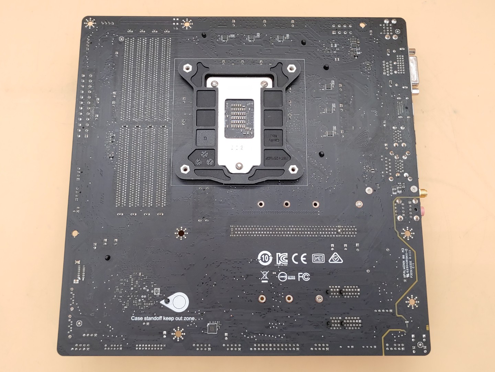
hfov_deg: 55.4
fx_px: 472
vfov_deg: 42.9
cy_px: 186
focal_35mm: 33
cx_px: 248
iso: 50
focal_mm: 4.36
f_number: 1.8
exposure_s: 1/120
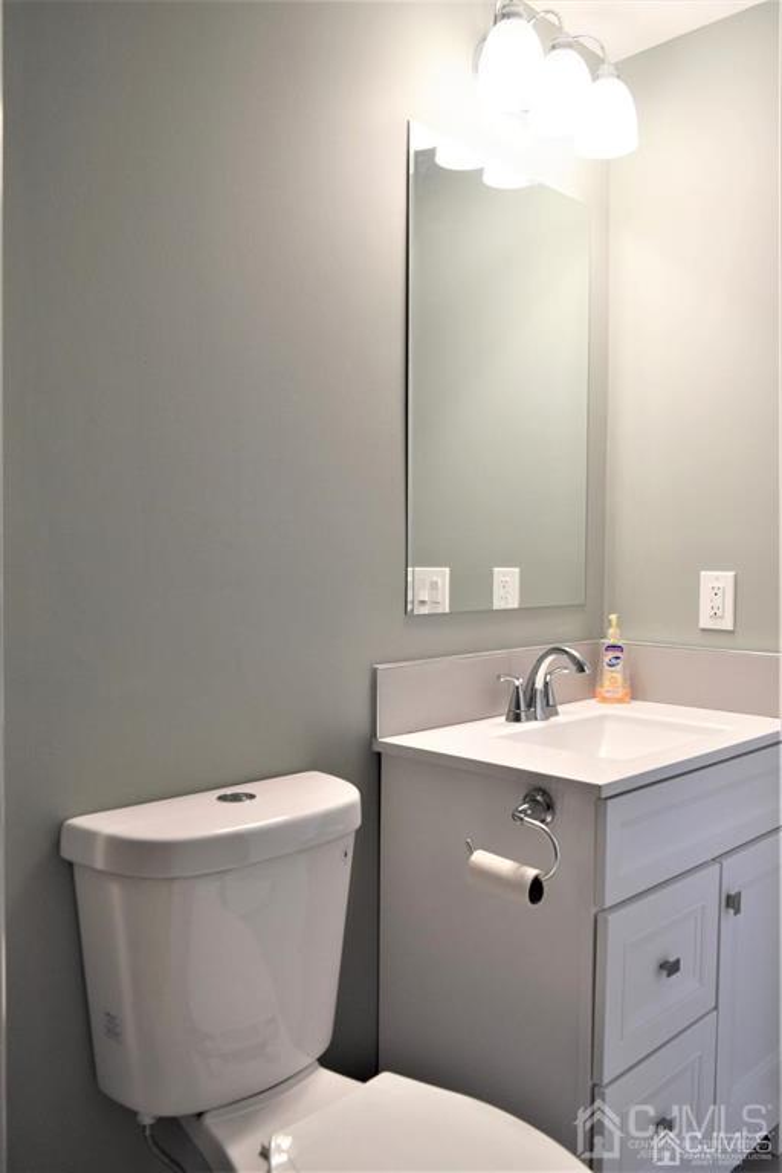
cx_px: 391
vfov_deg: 67.4
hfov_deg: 47.9
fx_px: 880
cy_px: 586
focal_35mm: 27
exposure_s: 1/100
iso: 400
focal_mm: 18
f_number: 5
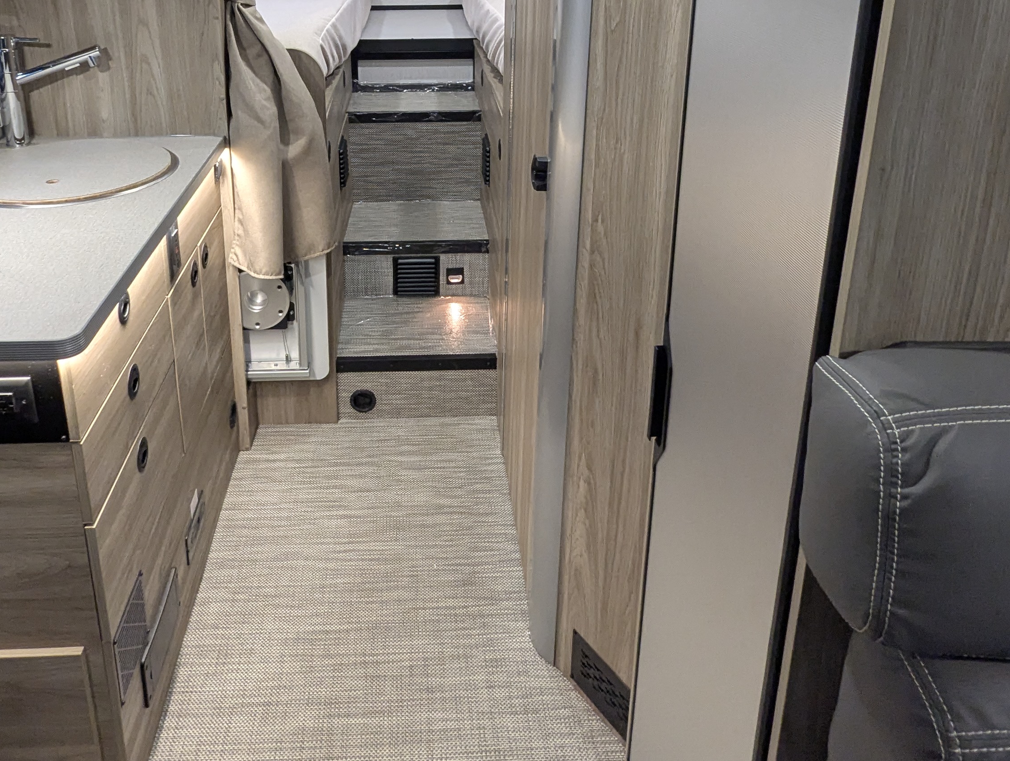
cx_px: 440
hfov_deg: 61.4
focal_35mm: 29
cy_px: 143
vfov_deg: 45.7
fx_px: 847
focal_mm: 2.35
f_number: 2.2
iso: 363
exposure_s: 1/69.3
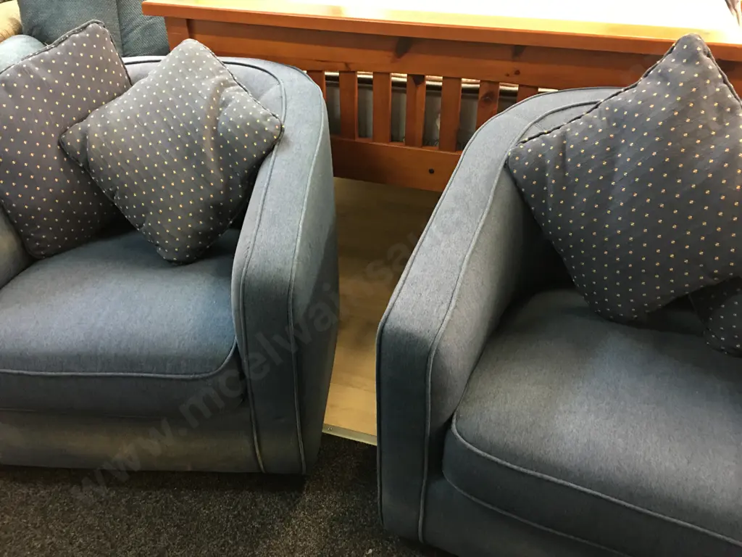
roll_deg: +0.7
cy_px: 278
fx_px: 622
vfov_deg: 48.2
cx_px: 371
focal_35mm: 29
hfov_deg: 61.7
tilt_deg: -33.0
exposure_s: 1/8
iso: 125
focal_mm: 4.15
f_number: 2.2
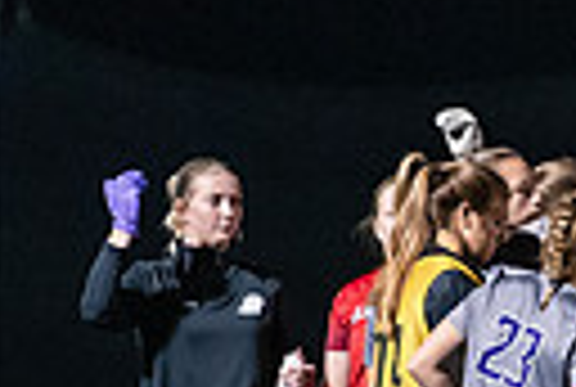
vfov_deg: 1.5
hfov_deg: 2.3
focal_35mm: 903
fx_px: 14482
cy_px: 295
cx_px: 652
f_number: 3.2
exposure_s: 1/1000
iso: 8000
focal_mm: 200
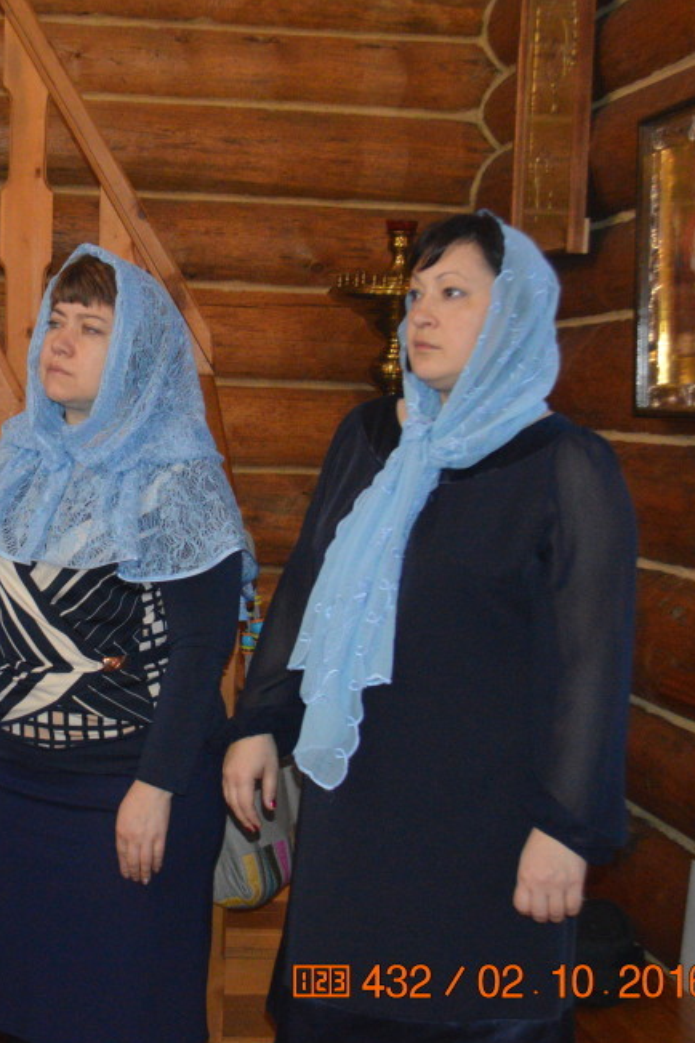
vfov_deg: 30.5
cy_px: 518
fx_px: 1911
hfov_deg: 20.1
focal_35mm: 66
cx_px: 46
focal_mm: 28
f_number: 4.5
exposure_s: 1/60
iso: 3200
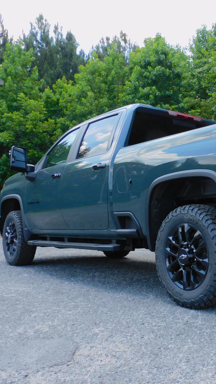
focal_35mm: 41
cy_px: 191
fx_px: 417
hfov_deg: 27.7
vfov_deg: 49.4
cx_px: 206
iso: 125
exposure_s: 1/400
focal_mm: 5
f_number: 3.5
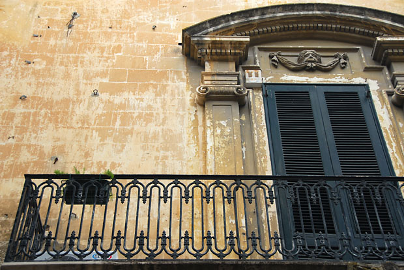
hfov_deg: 35.0
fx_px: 640
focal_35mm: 57
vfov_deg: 23.8
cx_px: 202
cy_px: 135
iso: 200
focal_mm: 38
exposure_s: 1/180
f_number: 4.2
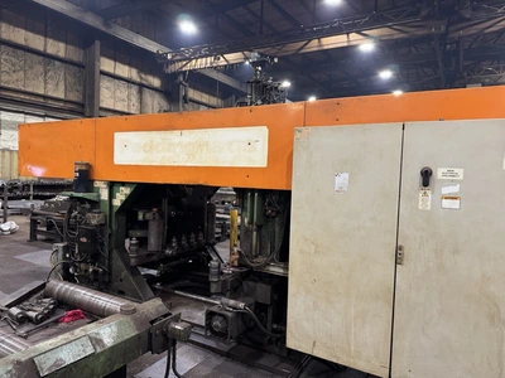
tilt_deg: -2.8
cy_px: 189
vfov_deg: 56.8
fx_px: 350
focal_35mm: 24
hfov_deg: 71.6
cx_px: 252
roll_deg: -2.9
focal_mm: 6.76
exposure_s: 1/60
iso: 320
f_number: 1.78
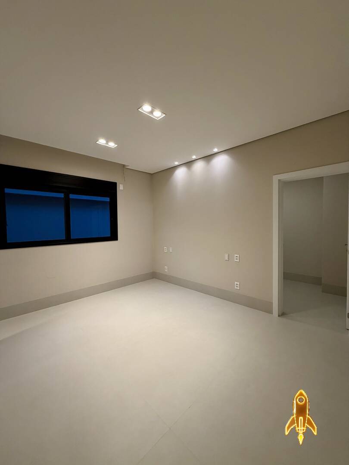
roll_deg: -0.1
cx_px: 174
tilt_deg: -2.0
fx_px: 188
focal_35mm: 14
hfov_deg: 85.7
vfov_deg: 102.1
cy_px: 232
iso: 250
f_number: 2.2
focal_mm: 2.22
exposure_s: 1/120
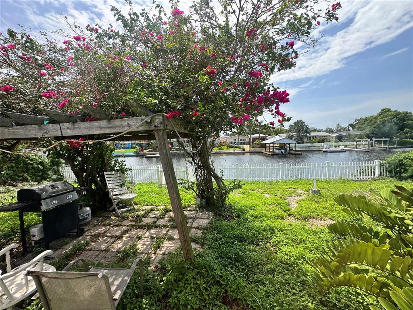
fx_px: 167
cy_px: 155
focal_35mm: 14
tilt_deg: -4.7
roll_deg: +2.2
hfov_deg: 102.1
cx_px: 206
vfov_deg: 85.7
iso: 40
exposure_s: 1/756
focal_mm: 2.22
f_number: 2.2
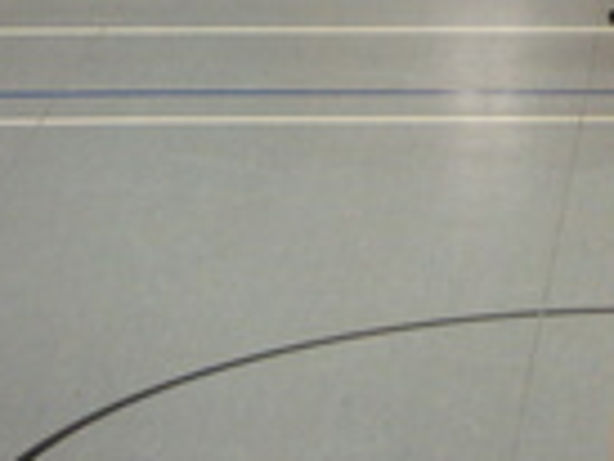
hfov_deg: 7.6
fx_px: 4545
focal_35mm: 256
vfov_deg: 5.7
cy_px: -311
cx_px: 923
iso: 200
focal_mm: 11.8
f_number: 4.1
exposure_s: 1/15
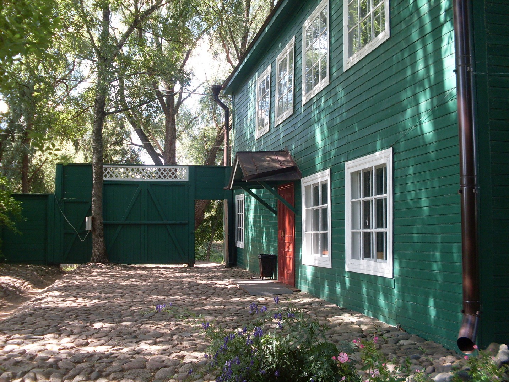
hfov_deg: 49.0
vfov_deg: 37.7
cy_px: 191
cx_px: 254
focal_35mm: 38
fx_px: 559
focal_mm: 6.3
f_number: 2.8
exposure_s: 1/125
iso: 80
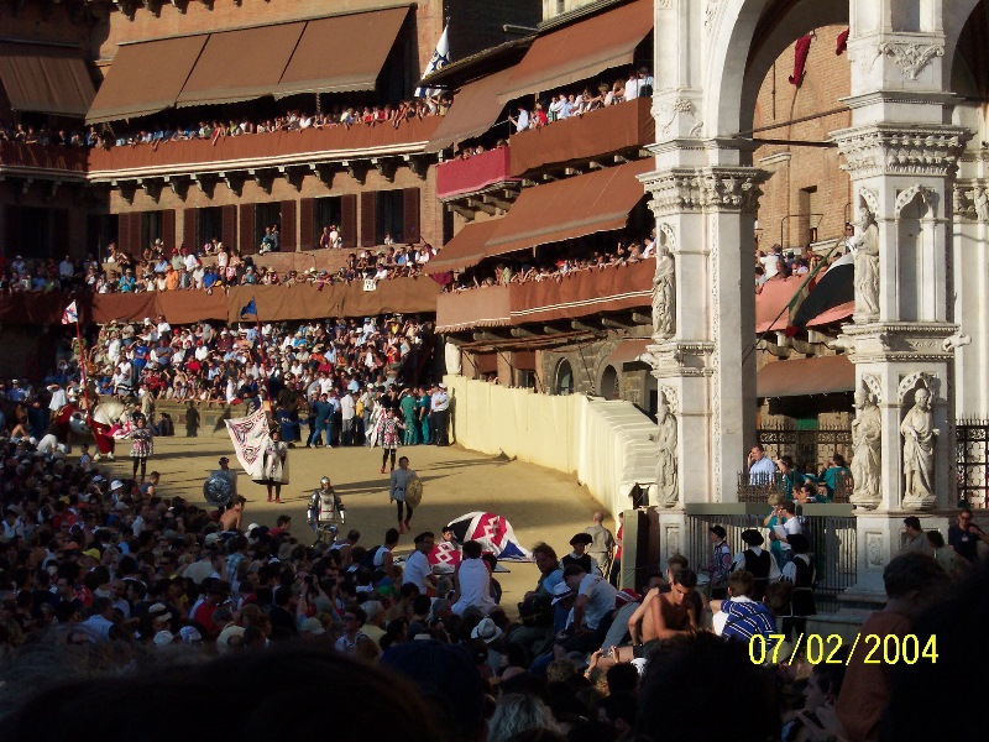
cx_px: 494
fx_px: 3257
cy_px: 371
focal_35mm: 114
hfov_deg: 17.3
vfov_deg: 13.0
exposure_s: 1/250
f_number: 8
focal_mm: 24
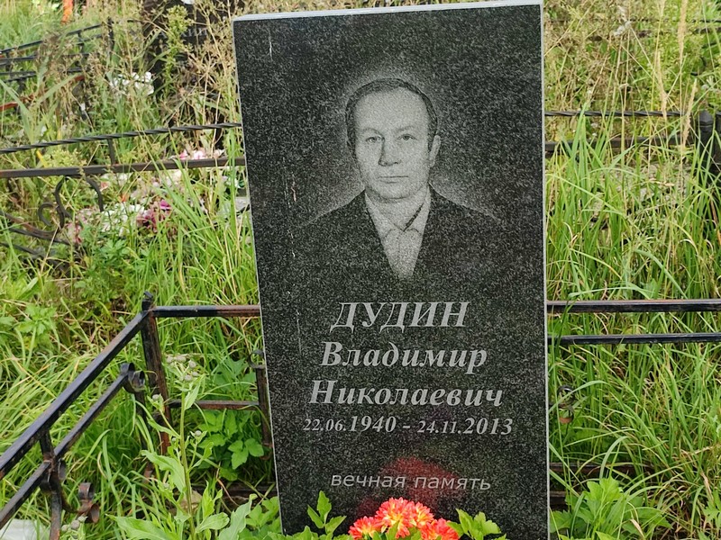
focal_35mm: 25
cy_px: 270
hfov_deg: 69.4
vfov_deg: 54.9
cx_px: 360
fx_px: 521
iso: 50
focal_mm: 6.04
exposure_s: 1/235
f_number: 1.9
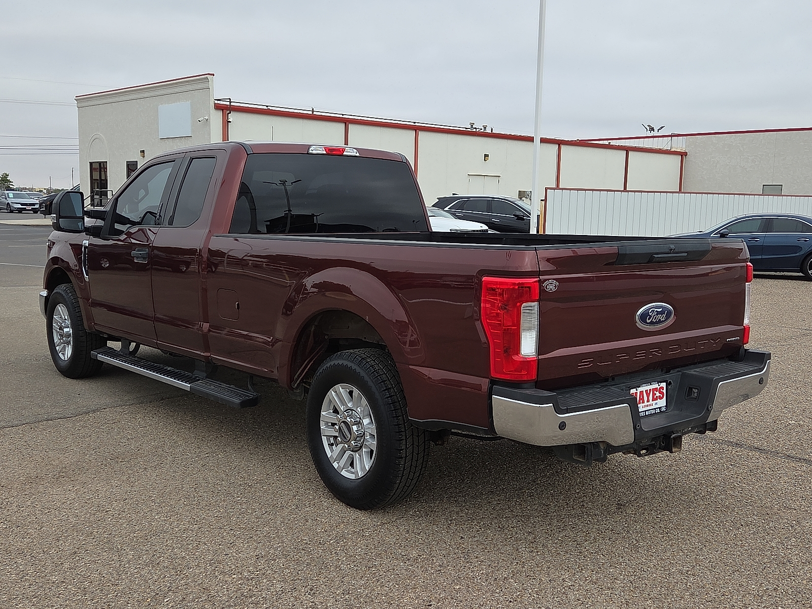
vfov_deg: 38.7
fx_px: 868
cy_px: 304
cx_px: 406
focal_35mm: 37
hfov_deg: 50.1
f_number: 1.8
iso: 76
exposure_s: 1/3333
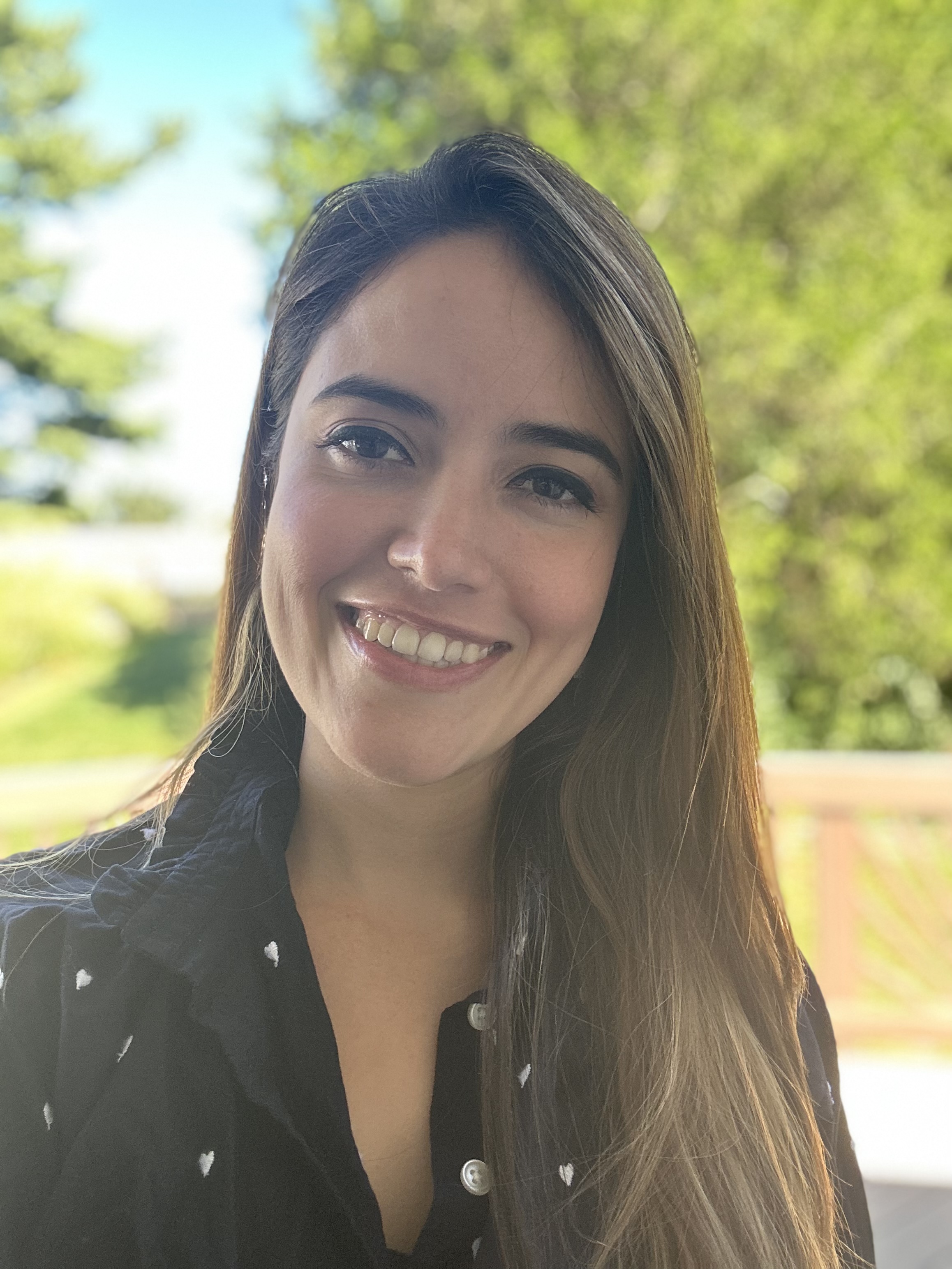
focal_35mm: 30
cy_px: 634
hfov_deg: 46.8
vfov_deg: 60.0
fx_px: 1100
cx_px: 476
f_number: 1.9
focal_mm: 2.69
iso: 64
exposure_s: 1/121
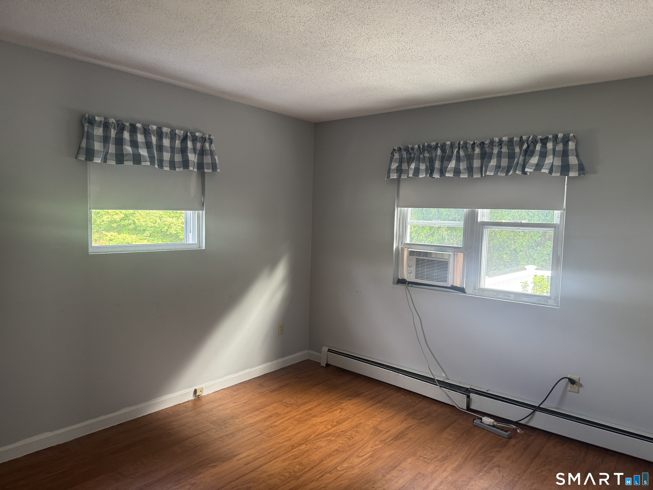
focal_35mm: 24
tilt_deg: -4.3
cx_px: 326
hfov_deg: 71.6
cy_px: 245
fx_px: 453
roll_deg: -1.6
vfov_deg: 56.8
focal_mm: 6.76
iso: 200
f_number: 1.78
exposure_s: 1/60
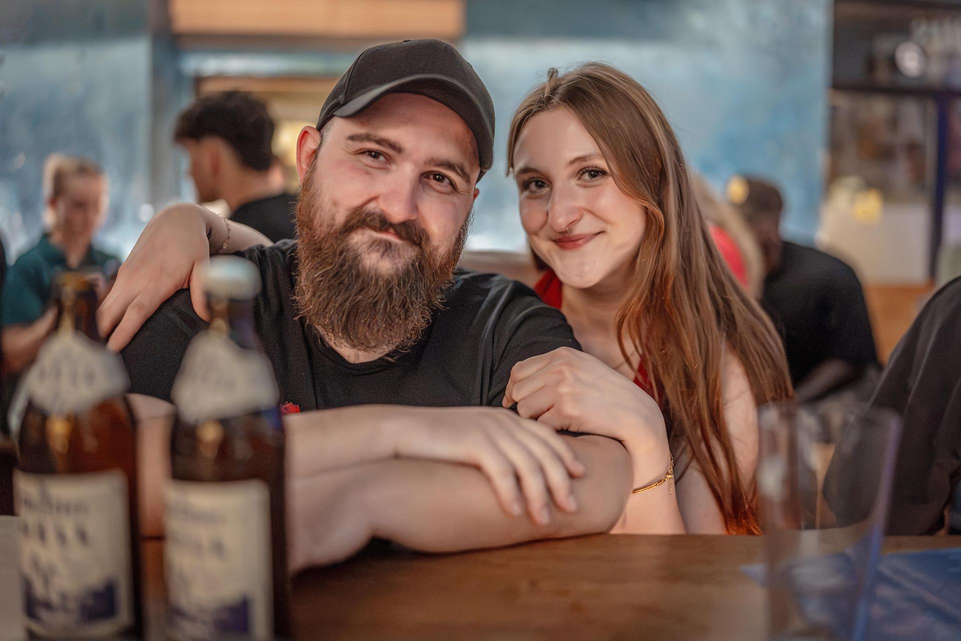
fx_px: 934
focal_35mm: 35
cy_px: 320
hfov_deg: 54.4
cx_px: 480
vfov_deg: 37.9
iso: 16000
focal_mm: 35
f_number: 1.2
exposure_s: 1/160
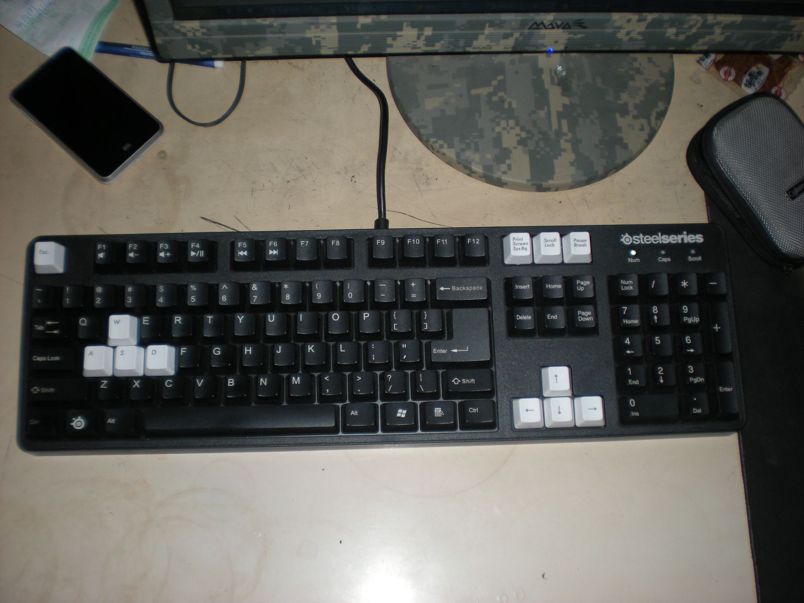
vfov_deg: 37.7
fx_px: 883
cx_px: 402
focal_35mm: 38
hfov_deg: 49.0
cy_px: 302
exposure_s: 1/60
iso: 64
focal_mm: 6.3
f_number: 3.1
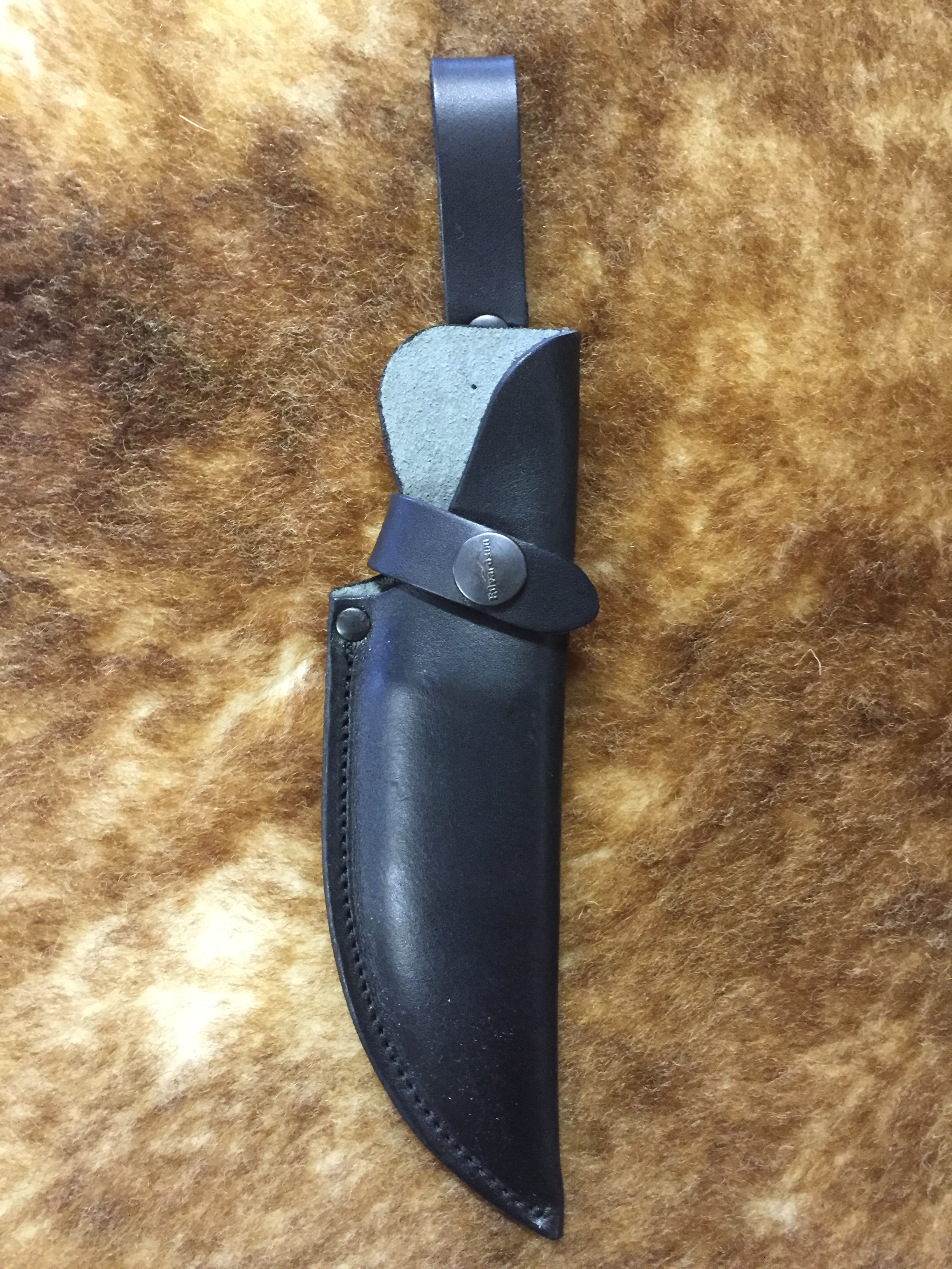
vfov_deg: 61.7
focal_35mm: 29
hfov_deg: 48.2
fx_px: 1063
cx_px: 476
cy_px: 634
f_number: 2.2
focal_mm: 4.15
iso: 250
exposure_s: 1/17
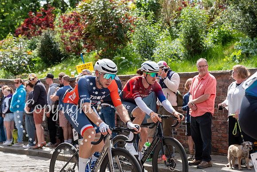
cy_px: 86
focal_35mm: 70
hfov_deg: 28.8
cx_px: 128
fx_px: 500
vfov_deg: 19.5
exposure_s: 1/1000
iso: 500
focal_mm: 70
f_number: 5
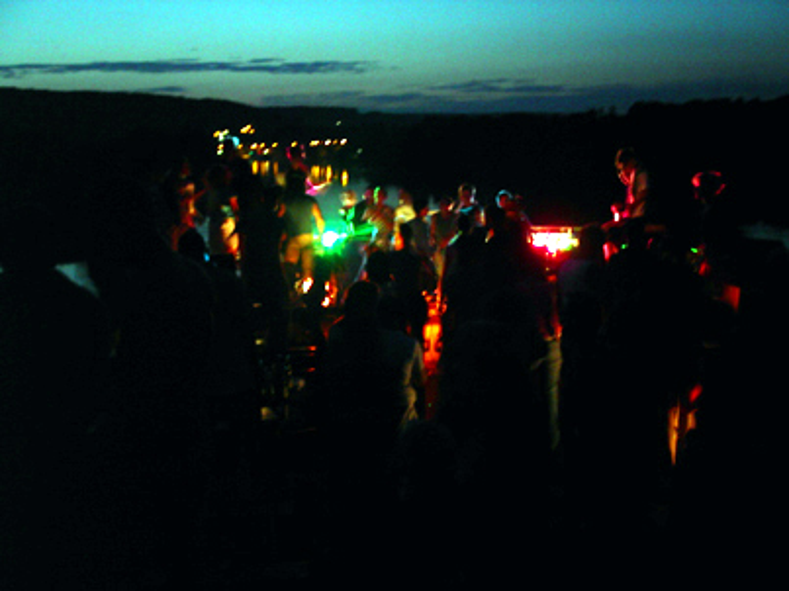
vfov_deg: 37.7
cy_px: 296
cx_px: 394
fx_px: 866
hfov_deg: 49.0
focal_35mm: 38
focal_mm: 7.8
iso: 200
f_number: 2.8
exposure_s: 1/4
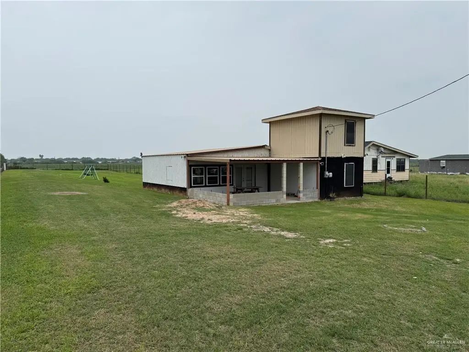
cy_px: 176
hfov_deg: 71.6
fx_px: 325
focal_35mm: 24
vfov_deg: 56.8
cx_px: 234
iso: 80
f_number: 1.78
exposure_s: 1/7353
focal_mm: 6.76
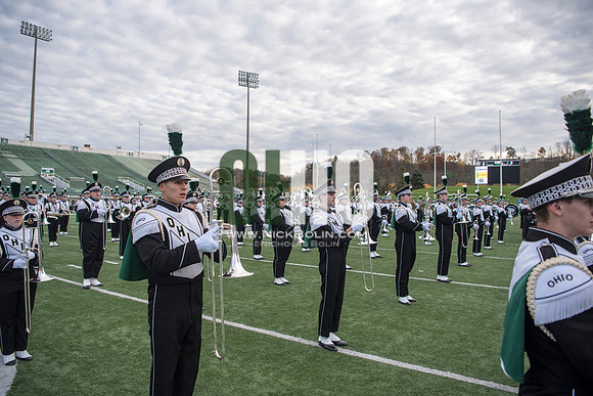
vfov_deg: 53.2
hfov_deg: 73.7
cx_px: 296
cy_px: 198
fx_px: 395
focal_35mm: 24
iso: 100
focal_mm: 24
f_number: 3.5
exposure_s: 1/500
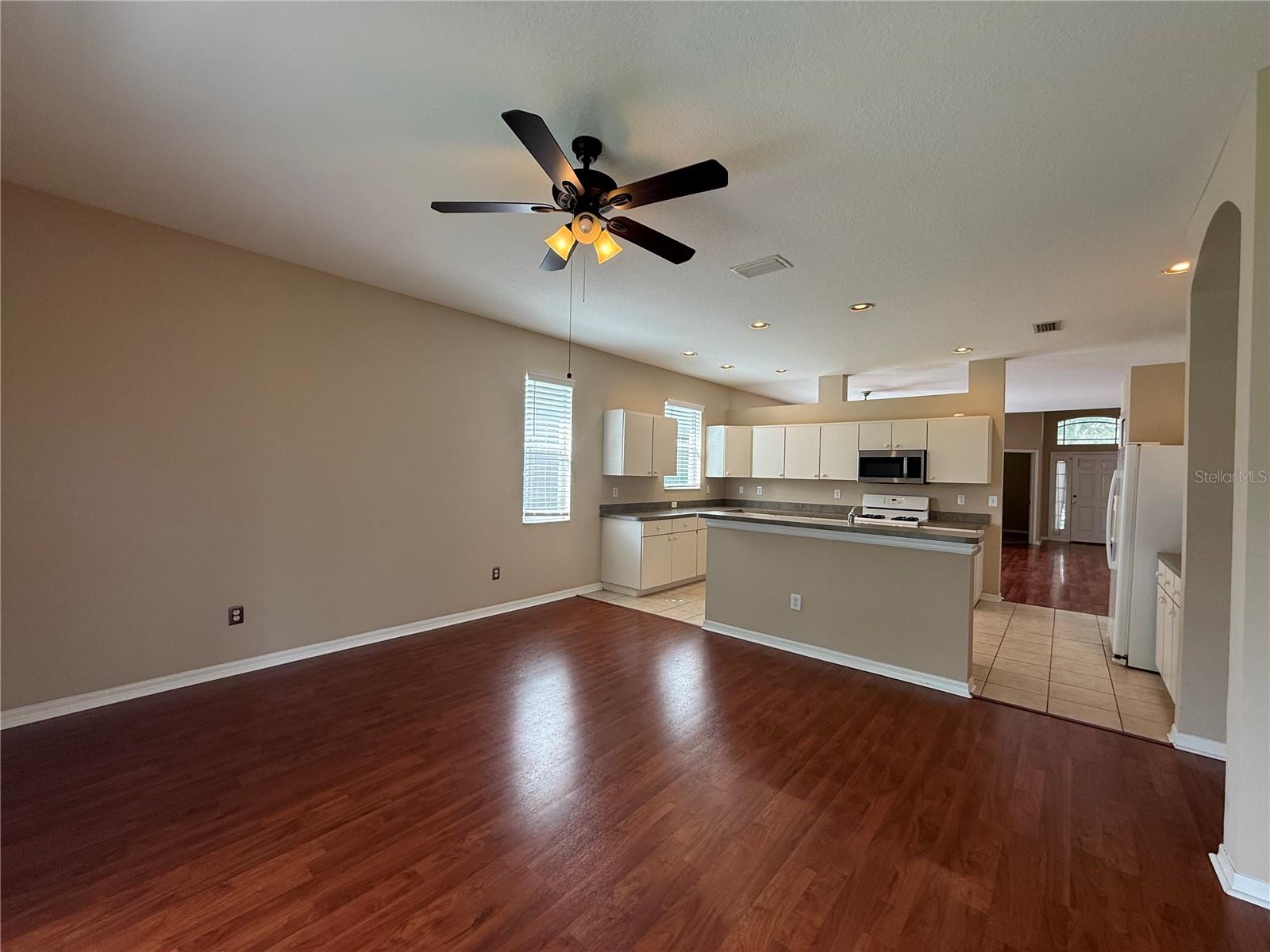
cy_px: 476
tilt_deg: -0.6
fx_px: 514
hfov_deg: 102.1
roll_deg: -1.7
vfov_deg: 85.7
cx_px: 635
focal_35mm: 14
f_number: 2.2
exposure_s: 1/120
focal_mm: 2.22
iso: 125
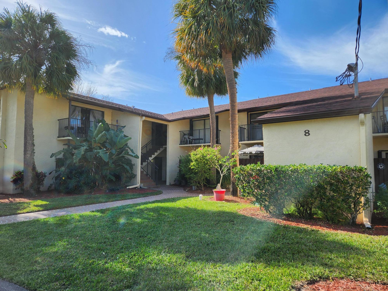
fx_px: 258
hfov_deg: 73.9
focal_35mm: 23
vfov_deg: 58.9
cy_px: 146
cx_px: 194
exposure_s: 1/1199
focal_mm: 5.4
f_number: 1.8
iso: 20
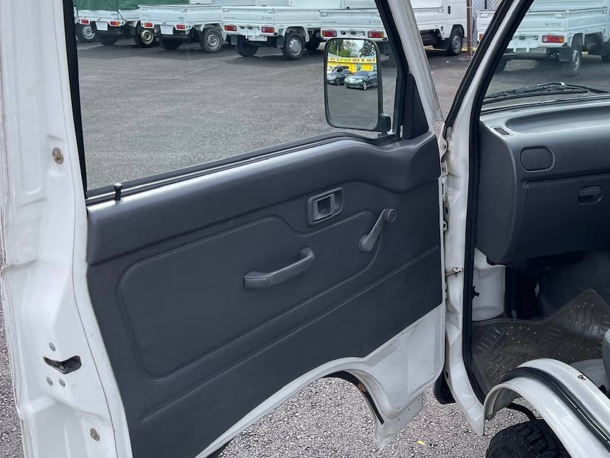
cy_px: 156
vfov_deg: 38.3
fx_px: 652
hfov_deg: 49.0
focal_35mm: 37
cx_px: 420
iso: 32
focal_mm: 5.1
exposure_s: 1/801
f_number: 1.6
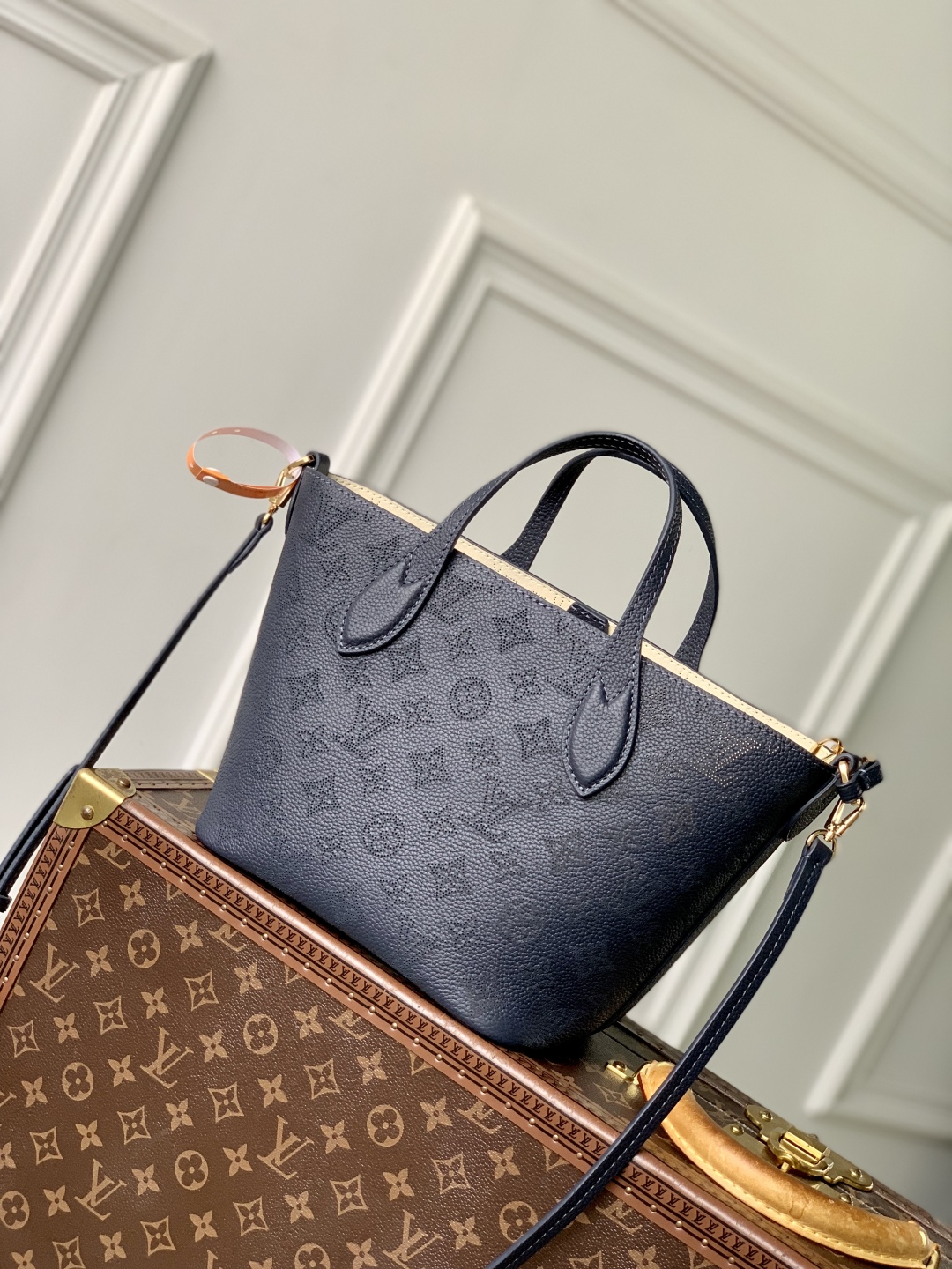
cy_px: 634
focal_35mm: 52
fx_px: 1907
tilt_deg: -6.1
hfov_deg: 28.0
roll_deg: -26.9
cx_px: 476
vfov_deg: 36.8
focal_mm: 6
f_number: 2.4
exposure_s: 1/122
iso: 64
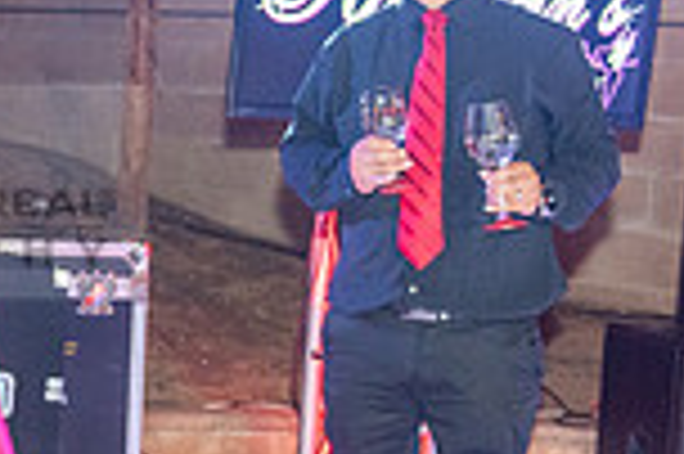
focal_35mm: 130
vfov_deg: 10.5
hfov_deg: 15.0
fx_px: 2467
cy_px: 191
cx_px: -234
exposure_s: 1/100
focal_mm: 34
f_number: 3.2
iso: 1600
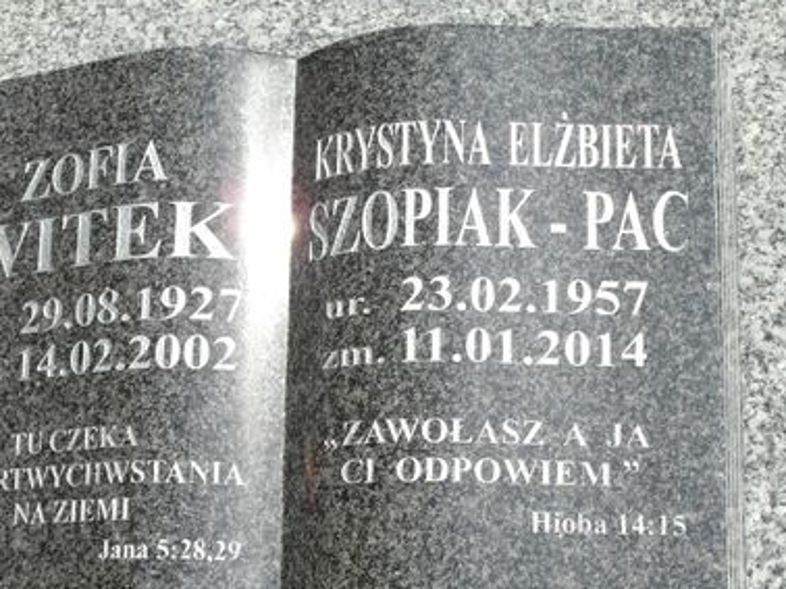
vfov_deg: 23.7
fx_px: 1384
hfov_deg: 31.7
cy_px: 443
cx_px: 349
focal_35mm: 61
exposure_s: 1/500
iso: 80
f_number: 4.7
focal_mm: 7.8
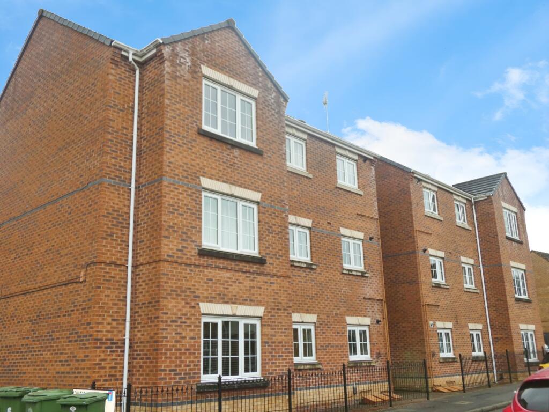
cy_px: 206
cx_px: 274
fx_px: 555
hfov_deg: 52.6
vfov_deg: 40.7
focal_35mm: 35
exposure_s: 1/320
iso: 80
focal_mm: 6.2
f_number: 3.4
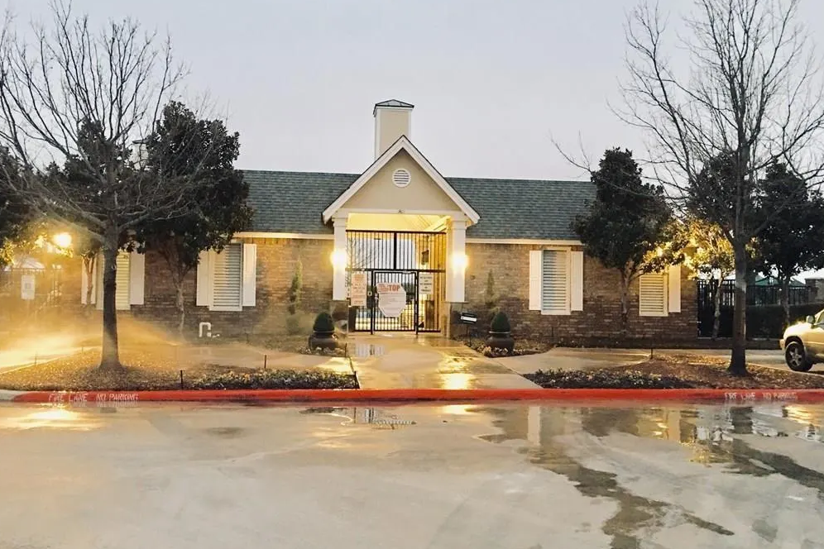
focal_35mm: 31
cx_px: 411
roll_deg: -1.0
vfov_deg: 42.3
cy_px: 281
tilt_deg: +2.3
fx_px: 710
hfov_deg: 60.3
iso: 125
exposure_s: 1/4
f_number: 2.2
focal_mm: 4.15
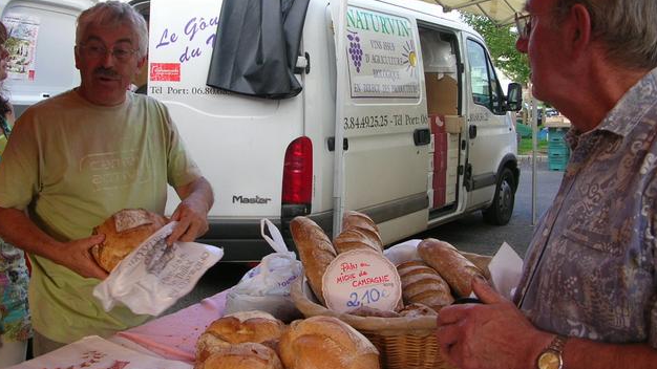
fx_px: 679
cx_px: 323
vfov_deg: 30.4
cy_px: 158
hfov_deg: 51.6
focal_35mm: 39
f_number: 2.8
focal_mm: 5.8
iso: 50
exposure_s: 1/88.3
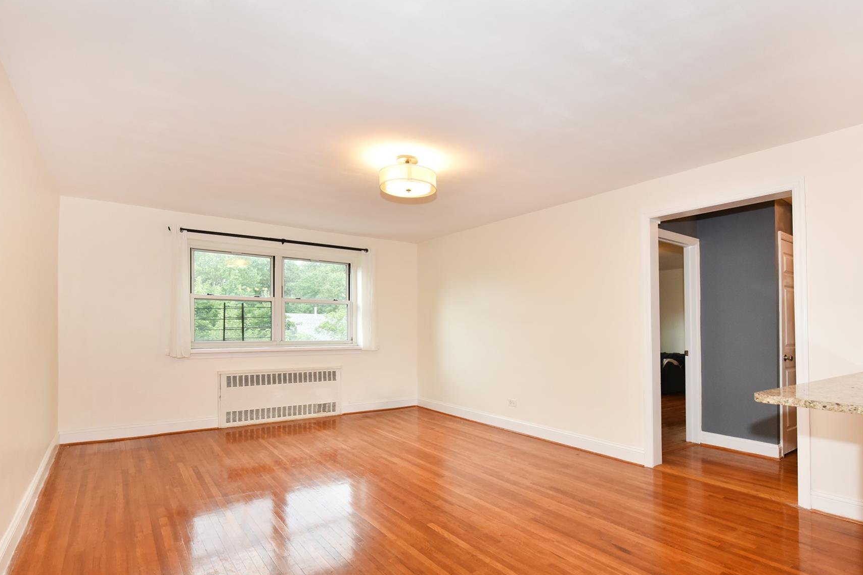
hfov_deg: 89.7
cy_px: 335
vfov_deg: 66.9
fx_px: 431
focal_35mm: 18
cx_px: 473
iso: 1600
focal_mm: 15
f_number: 7.1
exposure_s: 1/125
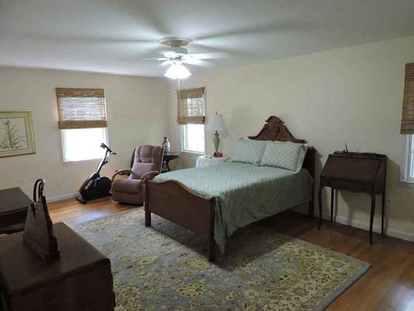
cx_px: 207
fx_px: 287
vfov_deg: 56.8
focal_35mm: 24
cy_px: 156
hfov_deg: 71.6
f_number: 3
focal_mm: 4.3
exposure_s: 1/25
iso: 400
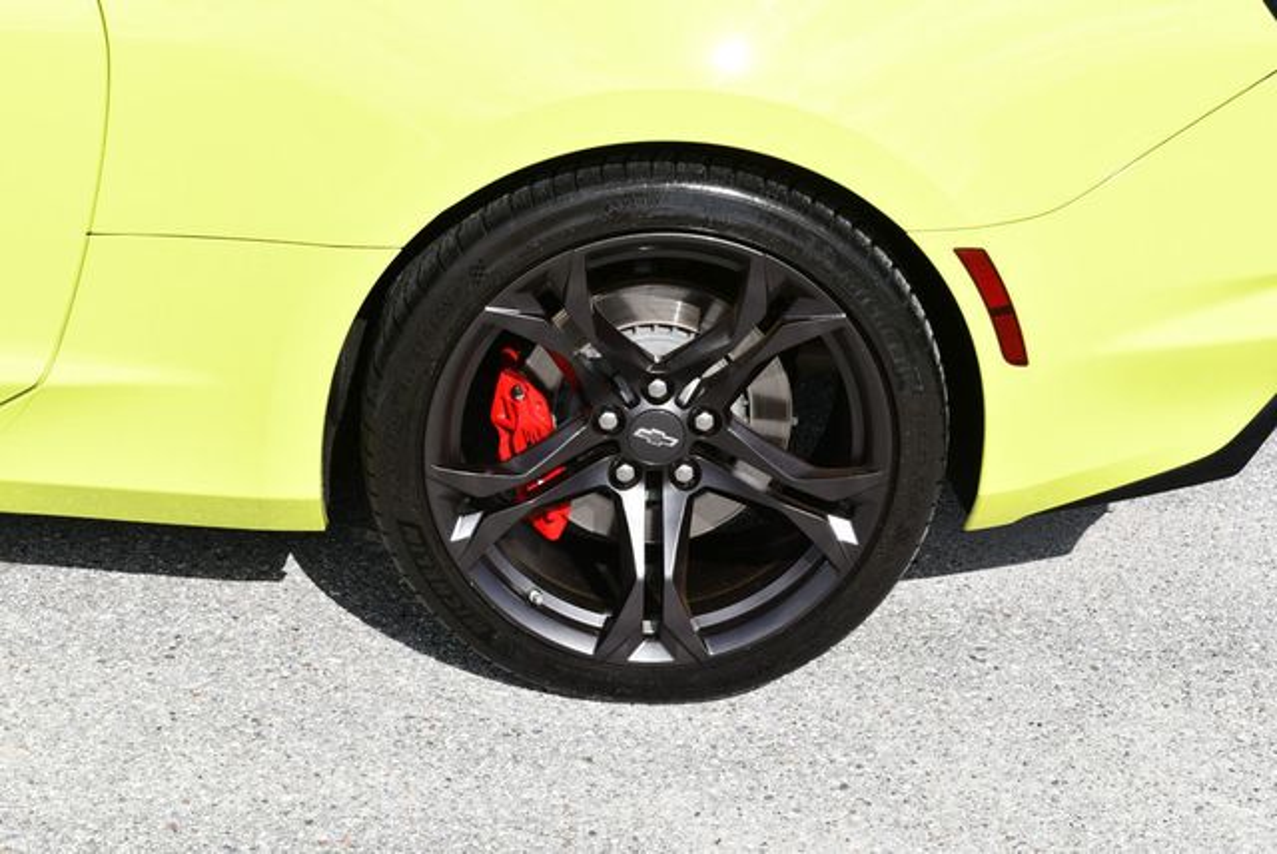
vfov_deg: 20.1
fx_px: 2414
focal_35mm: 68
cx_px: 638
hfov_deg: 29.6
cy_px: 427
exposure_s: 1/250
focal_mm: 34
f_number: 8
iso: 110
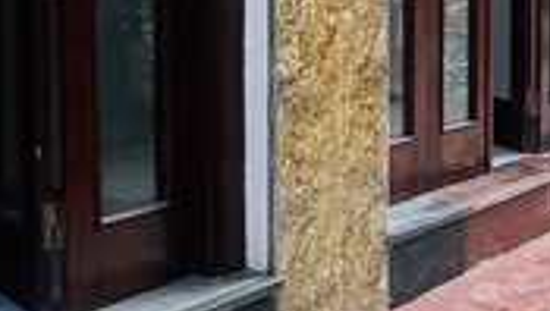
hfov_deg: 23.4
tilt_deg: -2.8
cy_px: -16
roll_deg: -1.2
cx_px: 468
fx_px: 1300
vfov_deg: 13.4
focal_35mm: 89
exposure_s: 1/143
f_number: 2.2
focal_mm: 2.22
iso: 40
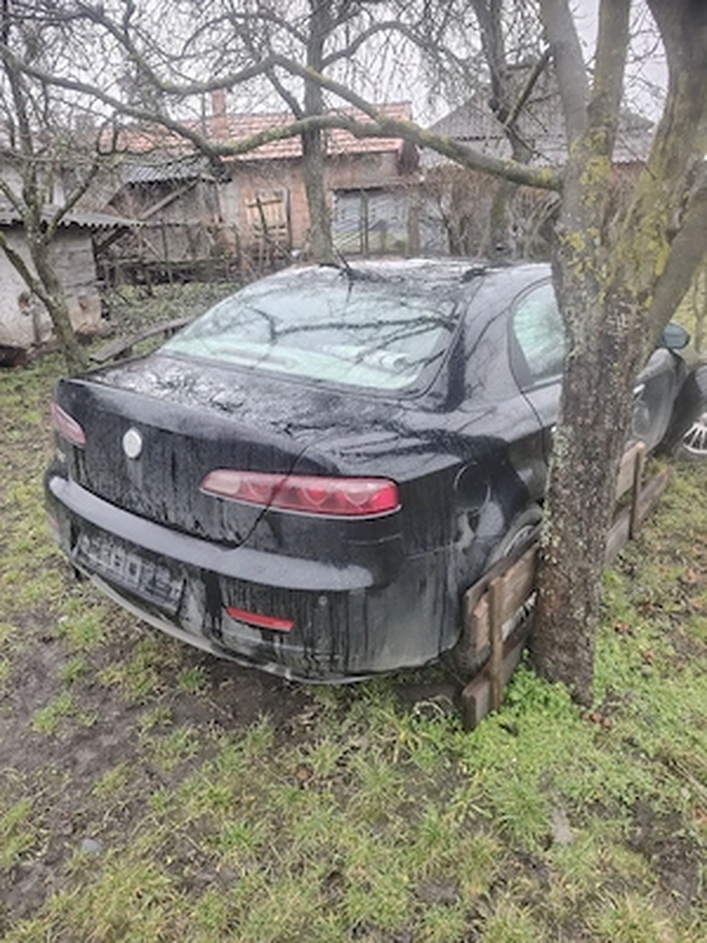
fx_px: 654
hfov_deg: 56.8
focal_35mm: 24
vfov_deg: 71.6
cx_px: 354
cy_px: 472
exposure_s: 1/100
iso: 466
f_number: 1.8
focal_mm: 5.56
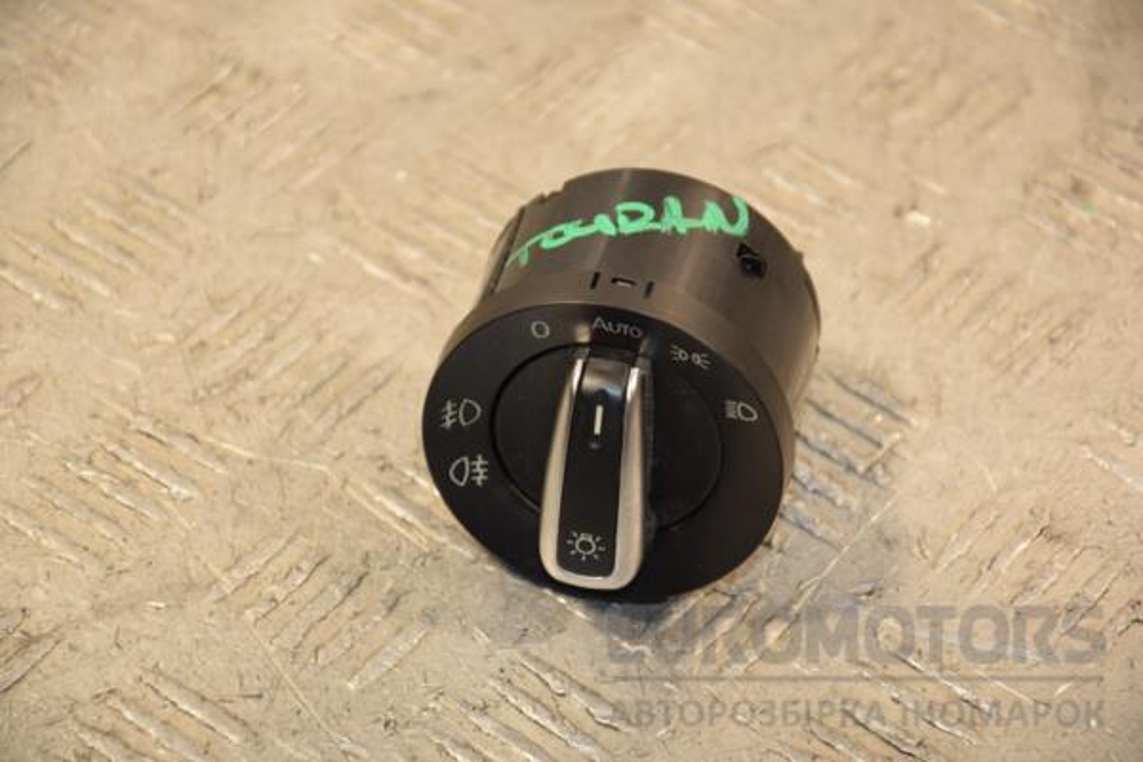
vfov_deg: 8.7
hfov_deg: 13.0
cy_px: 381
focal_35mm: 158
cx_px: 572
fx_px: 5000
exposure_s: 1/125
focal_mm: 105
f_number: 5.6
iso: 800
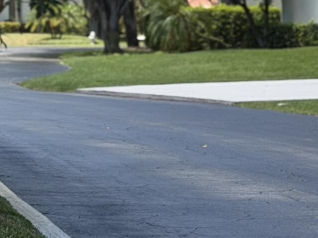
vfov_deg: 6.6
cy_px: 2
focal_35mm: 226
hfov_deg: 8.6
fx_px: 2077
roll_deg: +0.5
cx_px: -162
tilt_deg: +0.5
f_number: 1.78
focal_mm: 6.76
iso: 64
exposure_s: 1/2976
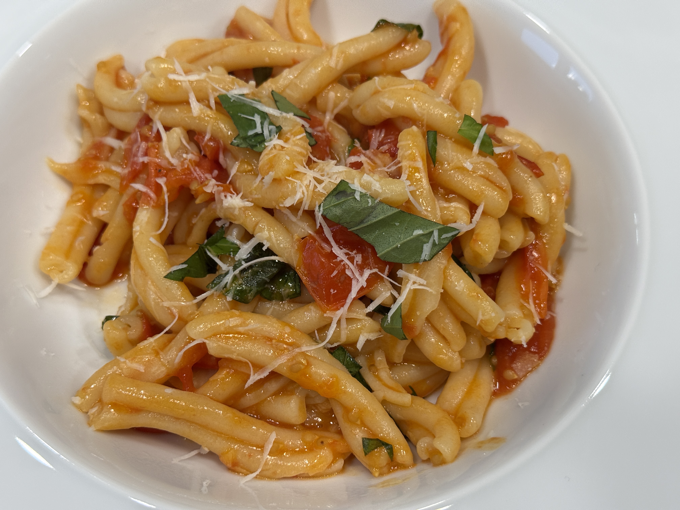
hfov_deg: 39.7
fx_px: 943
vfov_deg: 30.3
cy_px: 255
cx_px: 340
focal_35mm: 48
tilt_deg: -59.8
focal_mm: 6.76
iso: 100
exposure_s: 1/120
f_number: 1.78
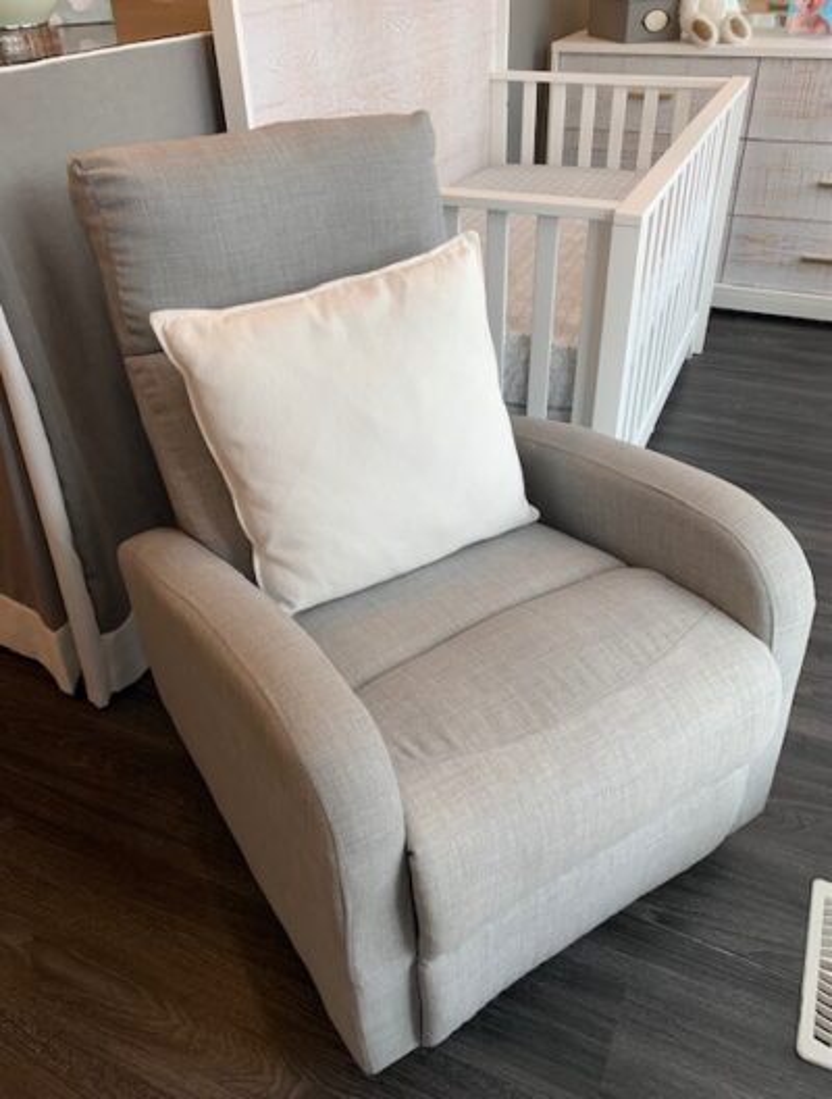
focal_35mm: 26
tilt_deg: -33.8
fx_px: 828
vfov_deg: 67.1
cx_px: 416
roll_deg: -0.7
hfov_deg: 53.4
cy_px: 550
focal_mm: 4.25
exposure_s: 1/120
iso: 50
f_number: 1.8
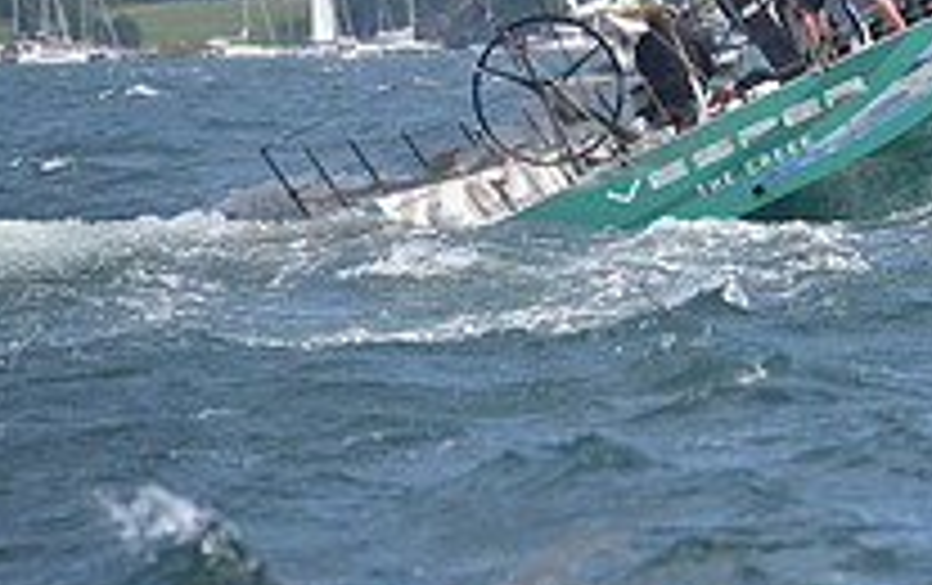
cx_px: 1103
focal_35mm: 542
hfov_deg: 3.9
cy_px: -133
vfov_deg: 2.4
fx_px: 13786
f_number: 5.6
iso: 320
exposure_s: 1/800
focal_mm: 190
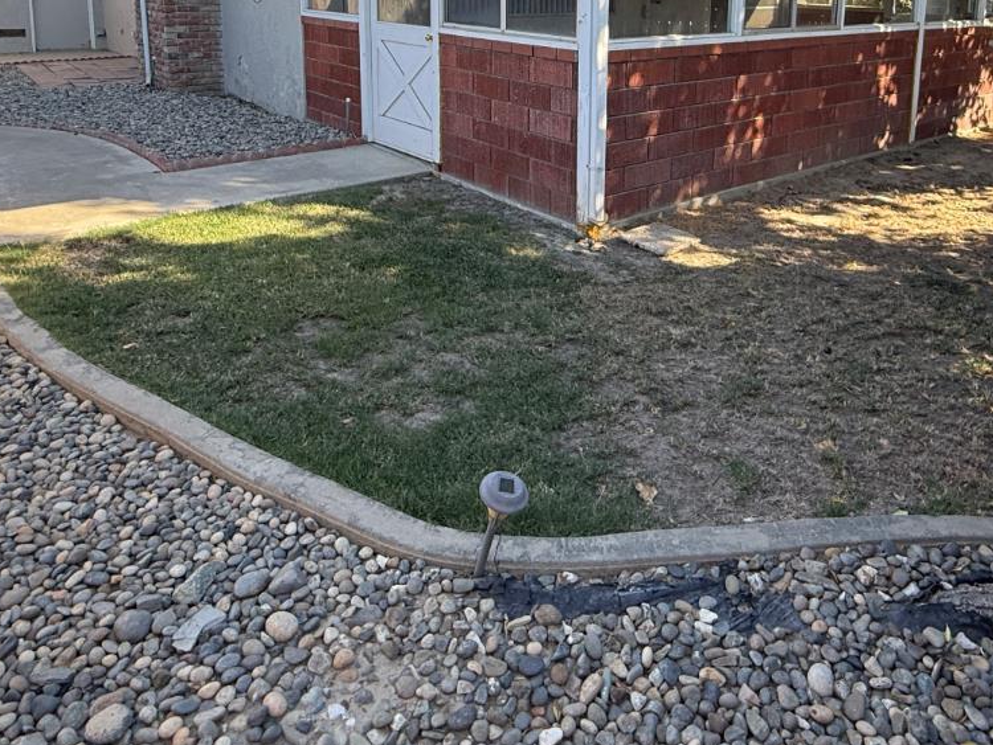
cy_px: 99
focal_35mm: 28
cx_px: 591
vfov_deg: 45.8
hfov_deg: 62.9
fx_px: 803
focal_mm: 2.22
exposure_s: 1/353
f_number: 2.2
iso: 64
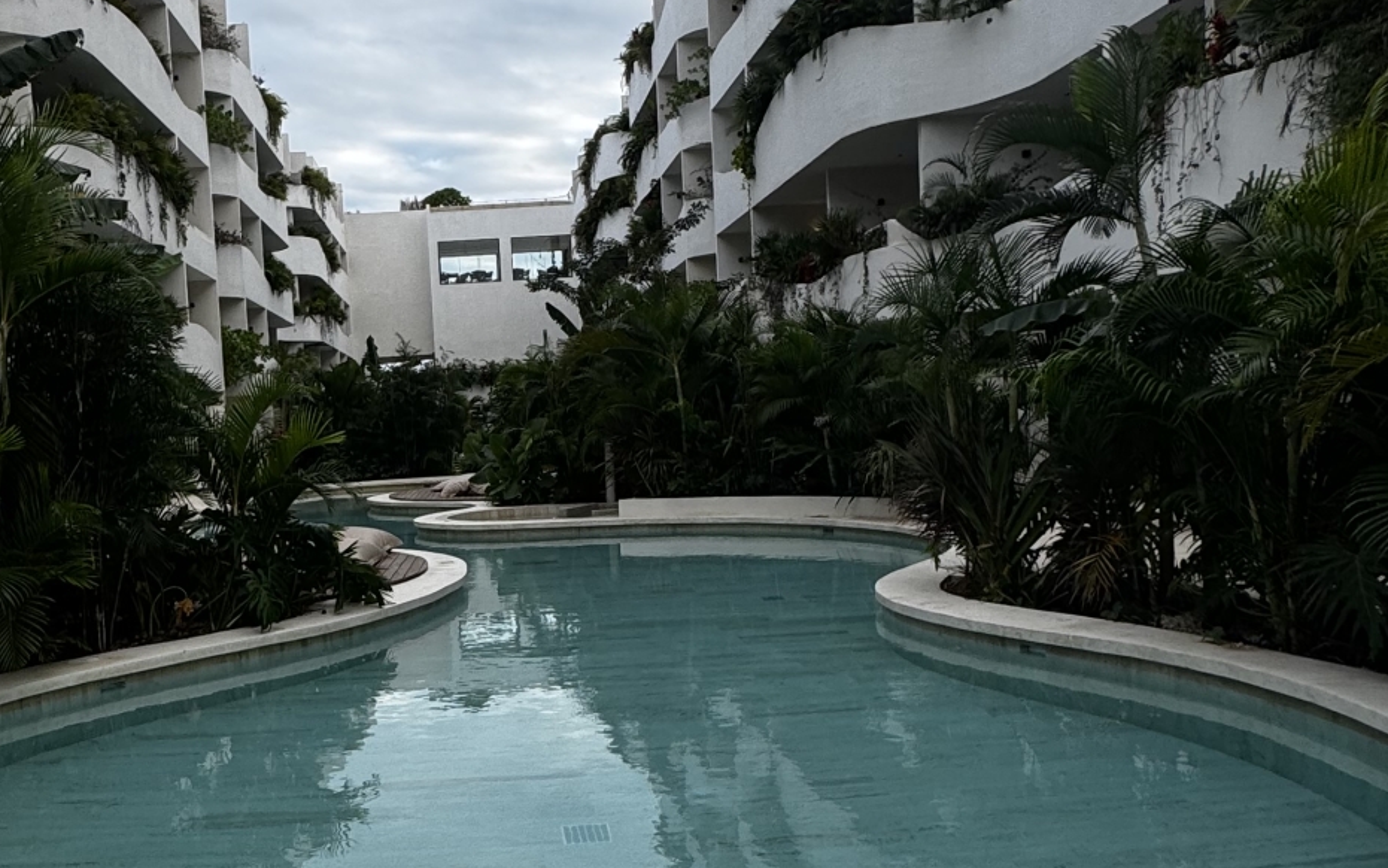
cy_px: 521
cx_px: 473
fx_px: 1286
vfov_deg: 37.1
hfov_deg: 55.6
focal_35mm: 34
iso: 40
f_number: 2.2
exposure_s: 1/308
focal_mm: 2.22
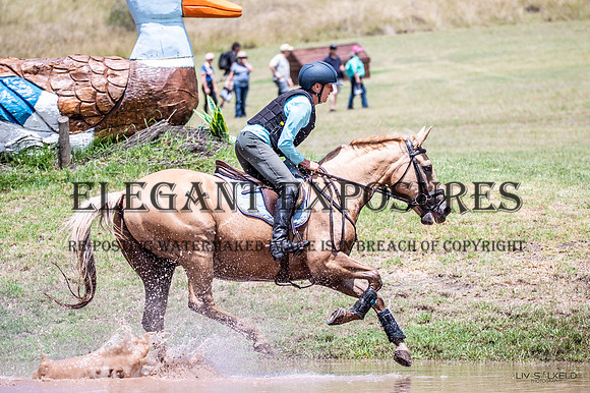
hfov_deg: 7.5
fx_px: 4512
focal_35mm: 275
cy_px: 168
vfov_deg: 5.0
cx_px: 315
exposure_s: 1/2000
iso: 400
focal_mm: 220
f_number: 5.3
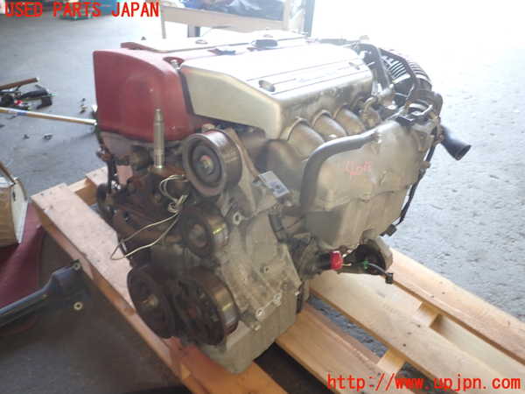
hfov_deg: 69.4
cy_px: 197
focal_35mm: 25
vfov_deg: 54.9
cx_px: 262
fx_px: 379
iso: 200
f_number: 2
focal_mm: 4.5
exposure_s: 1/40
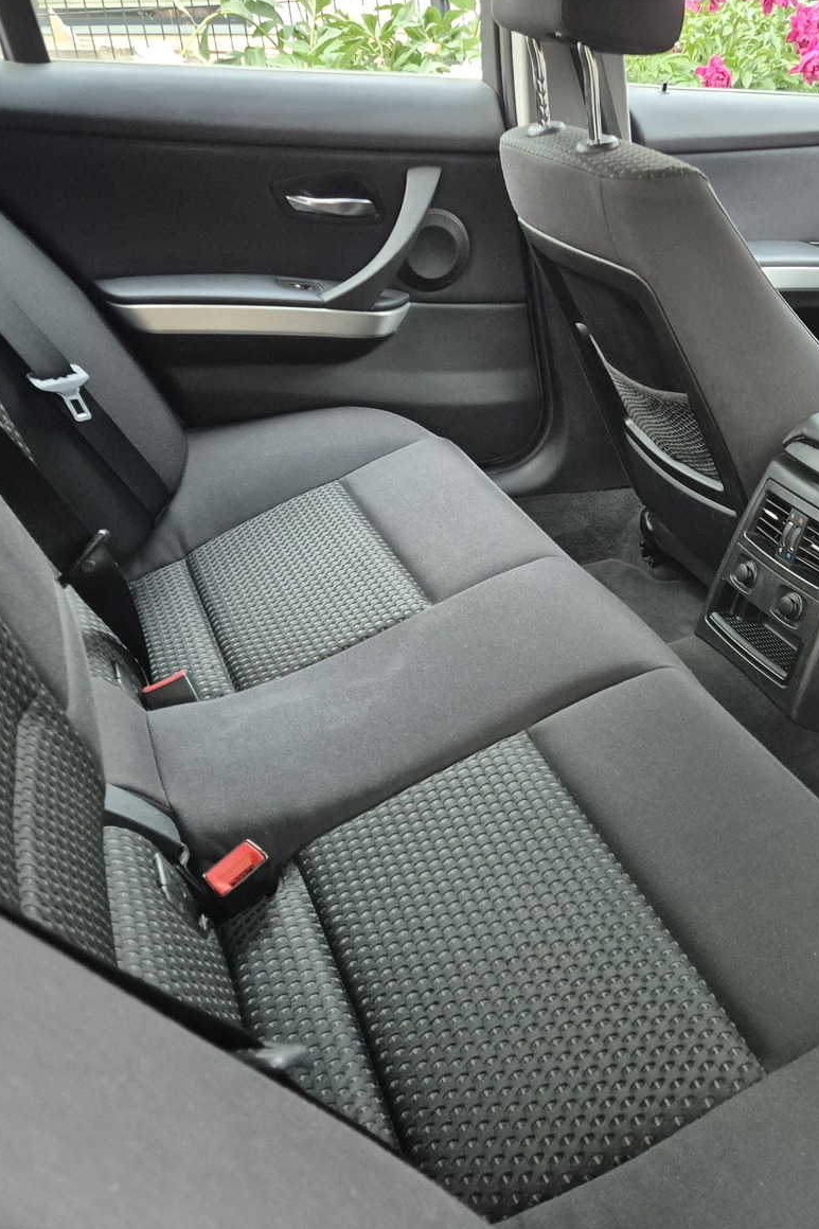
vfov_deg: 57.2
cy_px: 622
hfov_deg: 39.2
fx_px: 1126
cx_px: 587
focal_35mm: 33
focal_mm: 5.4
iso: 1600
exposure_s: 1/50
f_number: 1.8
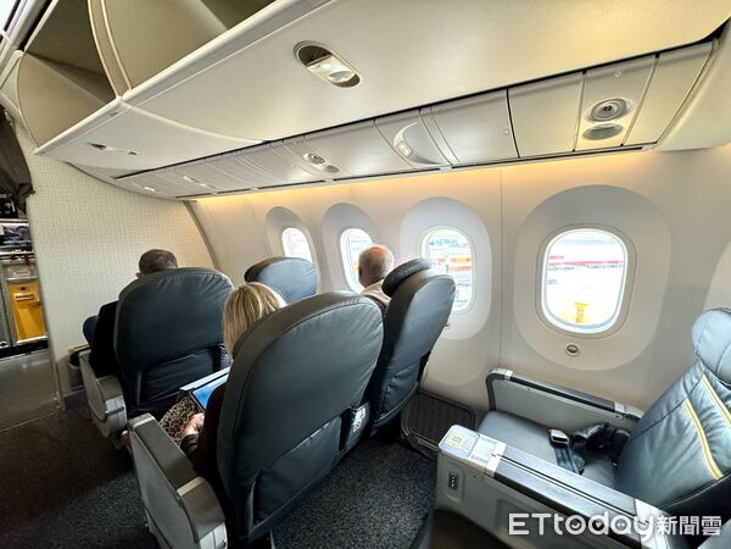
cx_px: 366
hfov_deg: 102.1
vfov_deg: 85.7
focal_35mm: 14
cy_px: 274
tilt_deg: -9.0
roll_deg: -0.3
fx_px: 296
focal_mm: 2.22
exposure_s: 1/83
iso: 250
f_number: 2.2
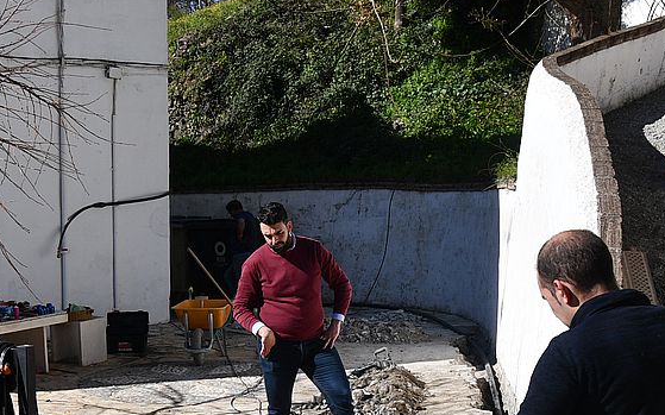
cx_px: 262
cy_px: 397
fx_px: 1268
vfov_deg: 18.2
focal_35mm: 70
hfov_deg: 29.3
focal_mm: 20
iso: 100
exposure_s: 1/320
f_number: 9
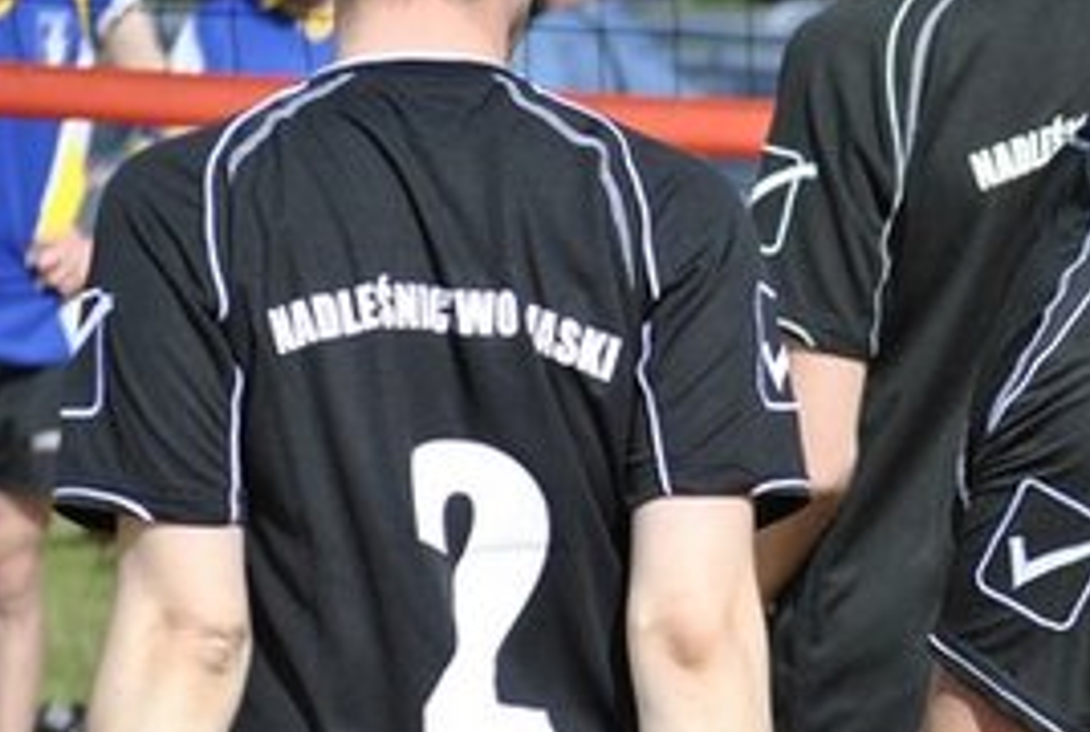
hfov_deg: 6.3
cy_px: 281
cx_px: 988
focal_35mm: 327
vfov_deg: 4.2
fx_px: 9923
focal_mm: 90
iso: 160
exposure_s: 1/1000
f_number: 4.5
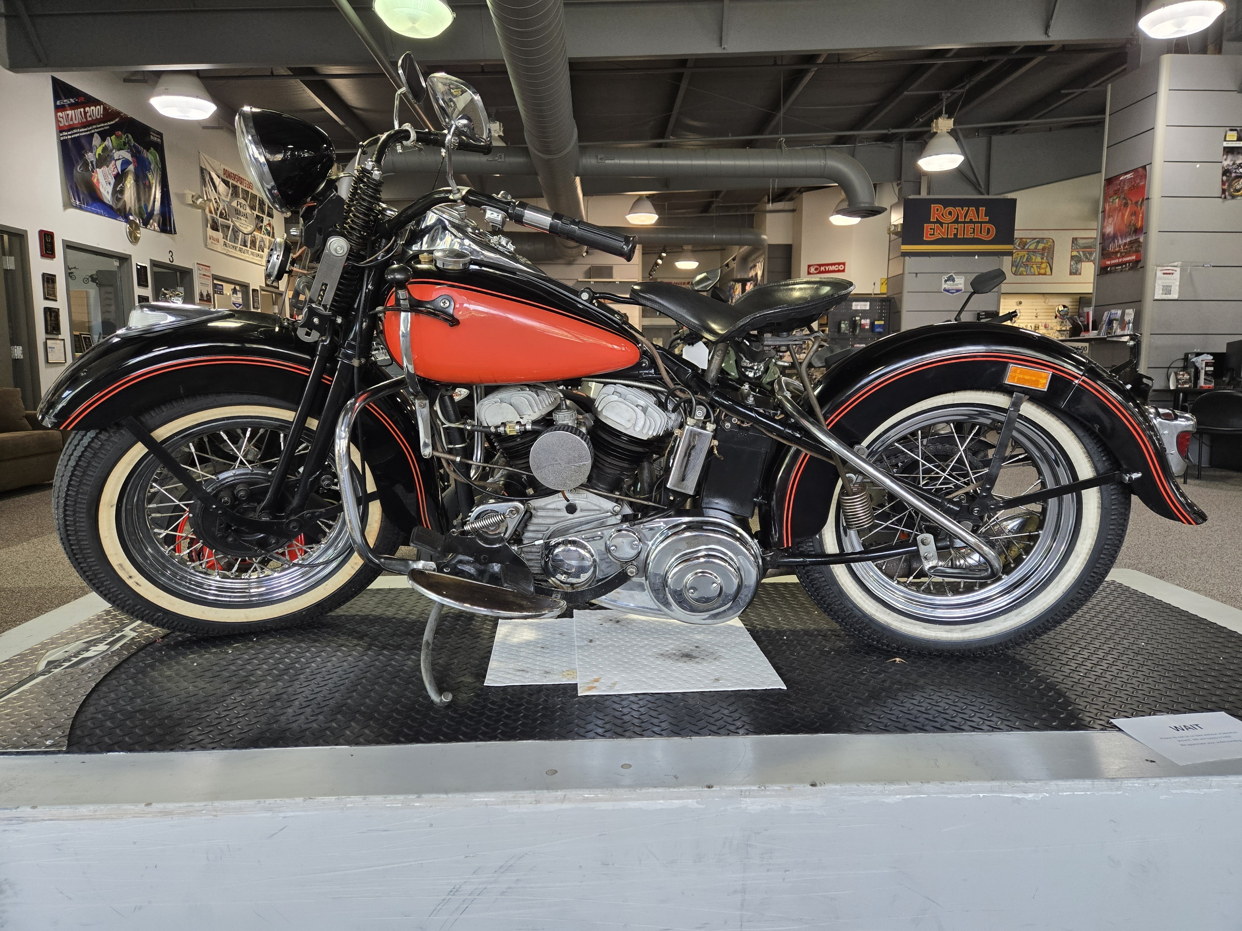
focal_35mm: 23
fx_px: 825
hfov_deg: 73.9
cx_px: 621
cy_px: 466
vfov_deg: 58.9
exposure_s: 1/120
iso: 200
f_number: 1.8
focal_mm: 5.4
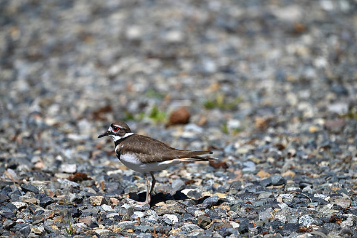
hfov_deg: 3.4
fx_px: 5951
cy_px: 119
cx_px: 178
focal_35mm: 600
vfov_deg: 2.3
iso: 100
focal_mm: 600
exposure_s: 1/800
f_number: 6.3
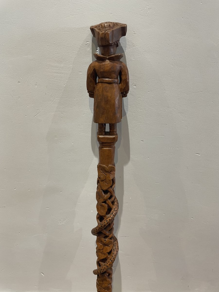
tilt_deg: -21.8
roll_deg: +0.0
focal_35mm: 26
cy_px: 146
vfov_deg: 67.3
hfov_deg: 53.1
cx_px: 110
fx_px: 219
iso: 160
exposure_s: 1/50
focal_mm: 4.2
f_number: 1.6
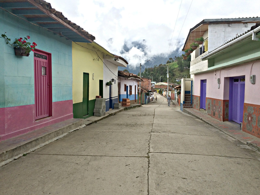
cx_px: 130
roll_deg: -1.1
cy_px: 98
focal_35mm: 29
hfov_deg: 61.7
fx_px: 218
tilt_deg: -2.3
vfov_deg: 48.2
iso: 32
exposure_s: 1/1520
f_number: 2.2
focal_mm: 4.15
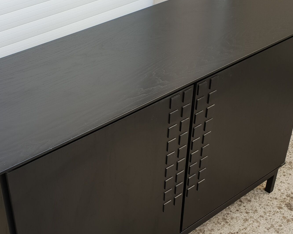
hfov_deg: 34.0
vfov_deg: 27.4
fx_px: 477
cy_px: 157
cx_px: 109
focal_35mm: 55
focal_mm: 4.3
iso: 50
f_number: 2.4
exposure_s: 1/229
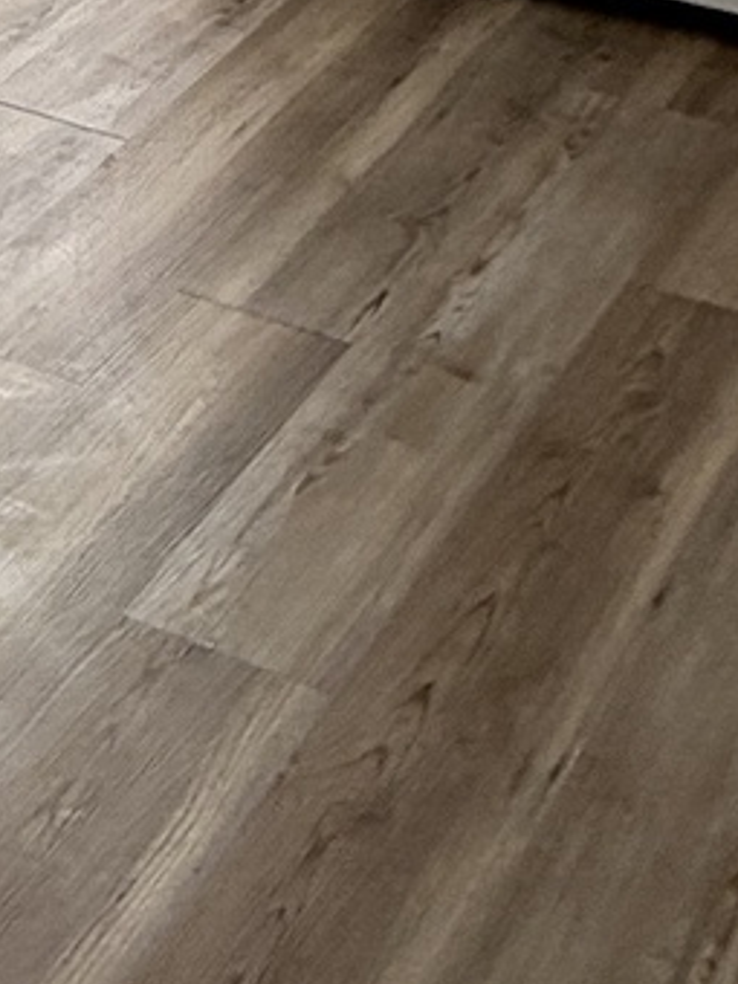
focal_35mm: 95
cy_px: 55
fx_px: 2700
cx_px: -434
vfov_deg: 20.2
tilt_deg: -23.4
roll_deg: +1.3
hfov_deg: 14.3
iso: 64
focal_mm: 2.22
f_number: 2.2
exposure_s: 1/228
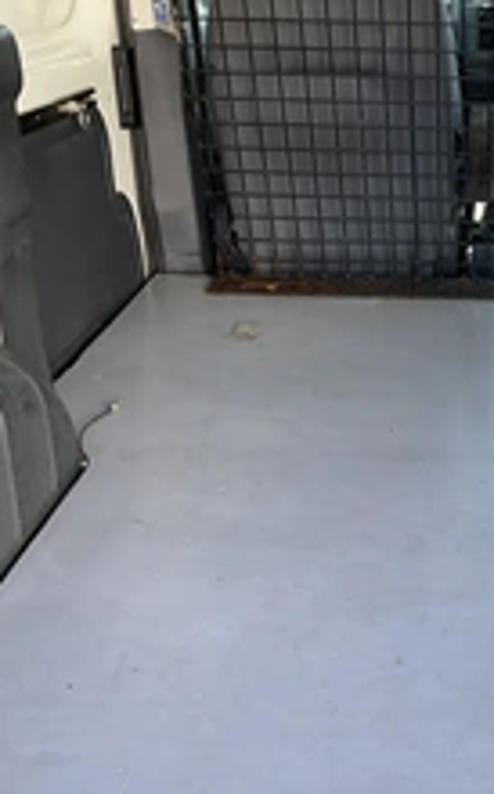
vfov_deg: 36.1
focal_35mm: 56
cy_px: 498
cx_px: 476
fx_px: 1209
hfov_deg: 22.3
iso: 32
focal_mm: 3
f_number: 1.8
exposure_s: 1/138
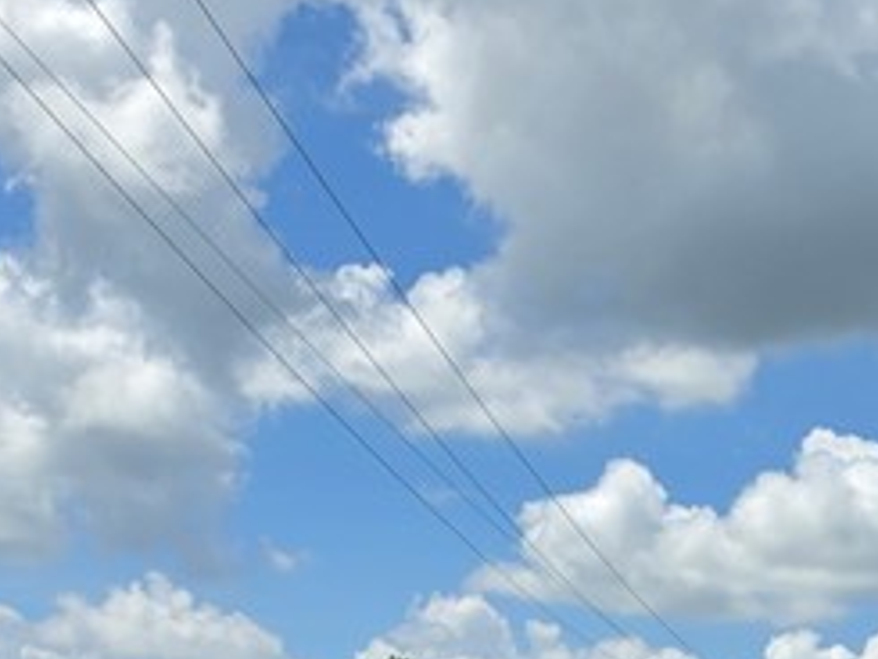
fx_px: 2436
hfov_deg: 20.1
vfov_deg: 14.4
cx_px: 774
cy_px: 992
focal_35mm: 96
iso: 40
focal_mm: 6.5
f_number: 1.4
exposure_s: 1/7939
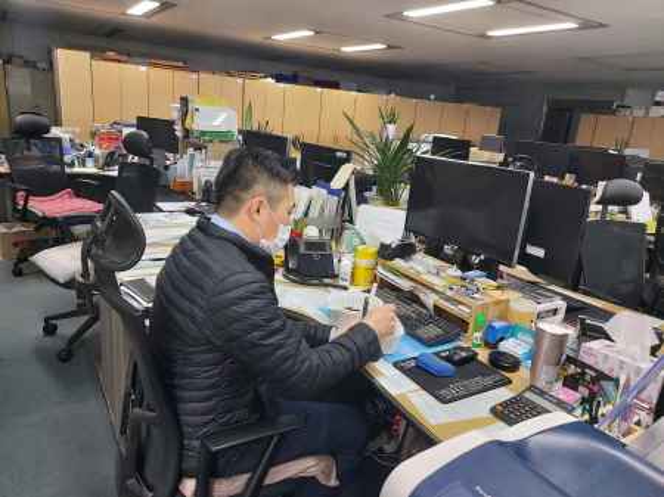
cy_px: 248
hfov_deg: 69.4
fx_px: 479
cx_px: 332
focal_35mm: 25
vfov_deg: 54.8
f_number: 2
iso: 200
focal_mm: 4.58
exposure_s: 1/60
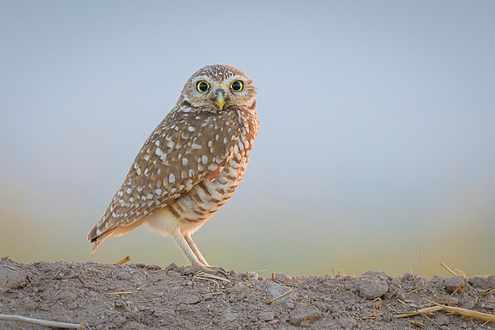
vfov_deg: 1.3
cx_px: 244
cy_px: 75
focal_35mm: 1037
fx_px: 14250
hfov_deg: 2.0
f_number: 4
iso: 800
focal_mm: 560
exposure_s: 1/160
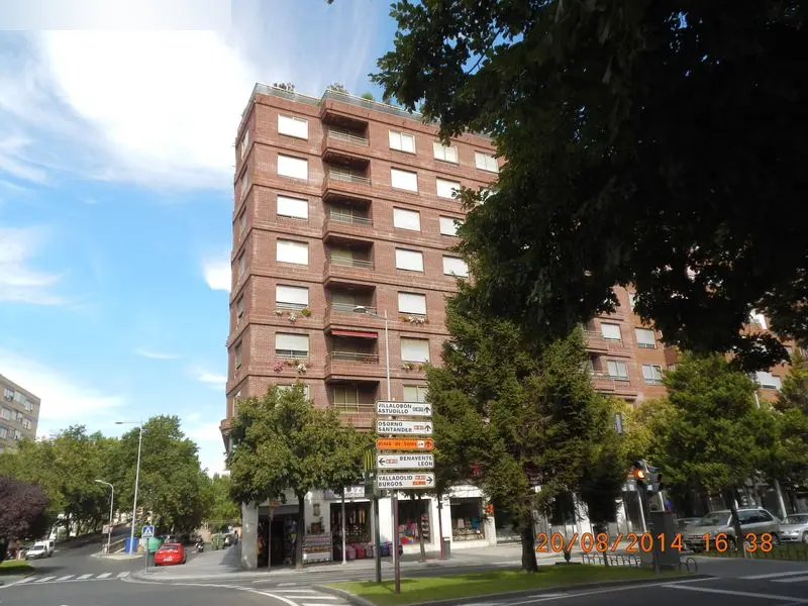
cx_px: 404
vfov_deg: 54.9
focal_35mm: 25
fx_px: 584
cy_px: 303
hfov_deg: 69.4
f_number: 3.2
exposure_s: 1/800
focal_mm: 4.5
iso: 125
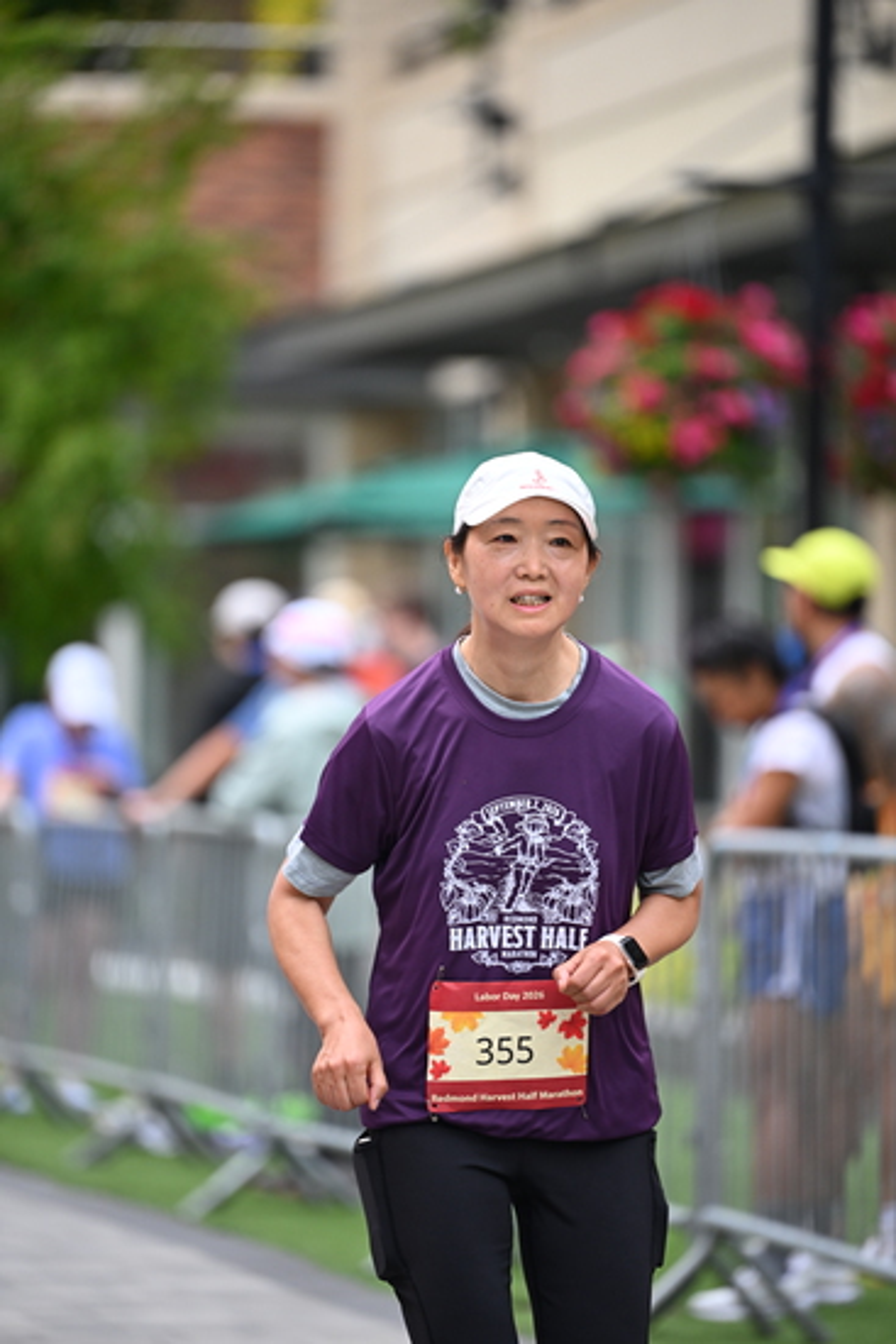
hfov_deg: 6.9
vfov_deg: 10.3
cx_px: 448
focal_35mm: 200
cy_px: 672
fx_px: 7461
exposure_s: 1/2000
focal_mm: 200
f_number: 2.8
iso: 640
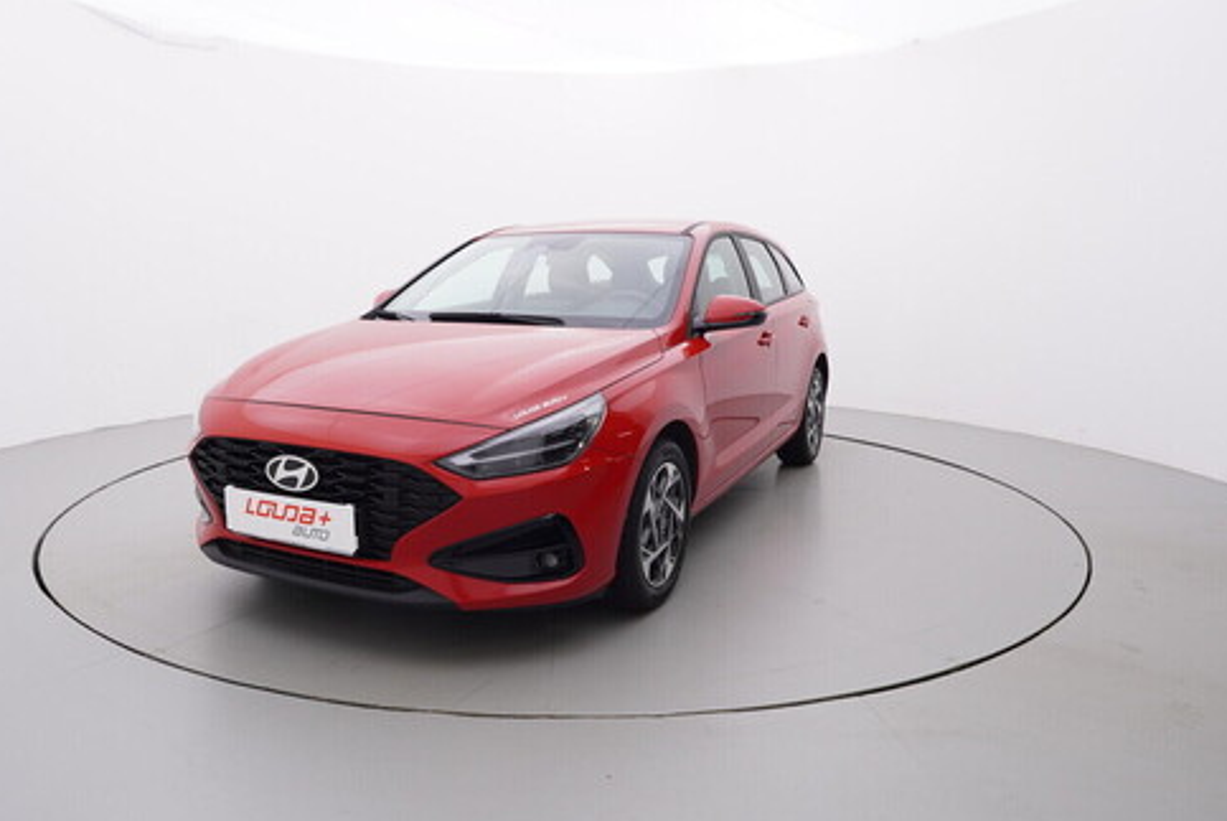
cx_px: 560
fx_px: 872
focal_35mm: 26
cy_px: 403
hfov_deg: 70.1
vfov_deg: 50.4
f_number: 5
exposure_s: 1/80
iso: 200
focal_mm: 15
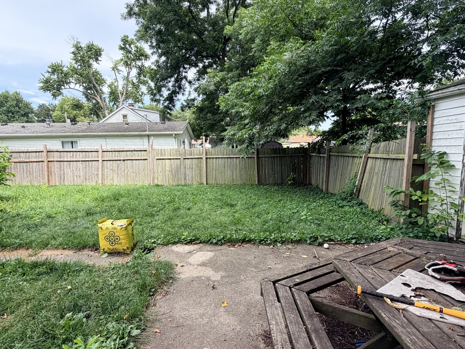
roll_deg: +1.7
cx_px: 236
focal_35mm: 19
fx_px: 255
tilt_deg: -7.4
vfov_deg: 68.7
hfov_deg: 84.7
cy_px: 182
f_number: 2.2
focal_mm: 2.22
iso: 50
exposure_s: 1/502
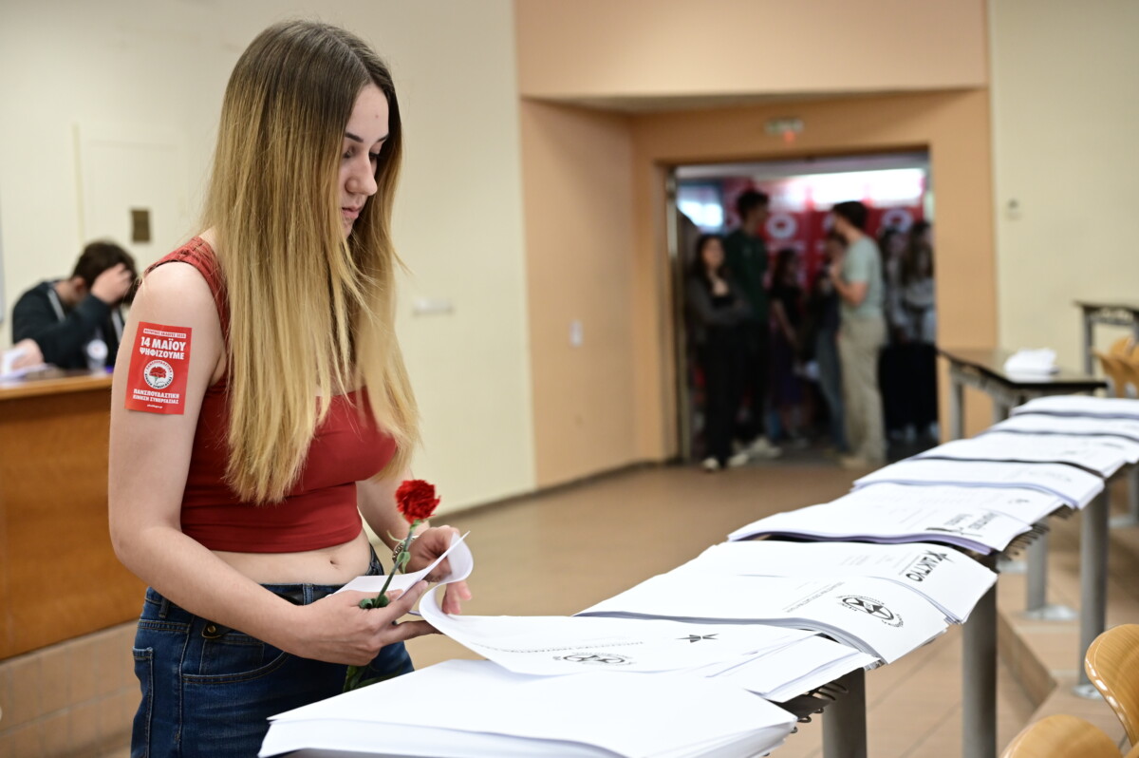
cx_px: 570
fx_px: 1897
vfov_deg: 22.6
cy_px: 379
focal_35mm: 60
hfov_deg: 33.4
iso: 800
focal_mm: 60
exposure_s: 1/80
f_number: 4
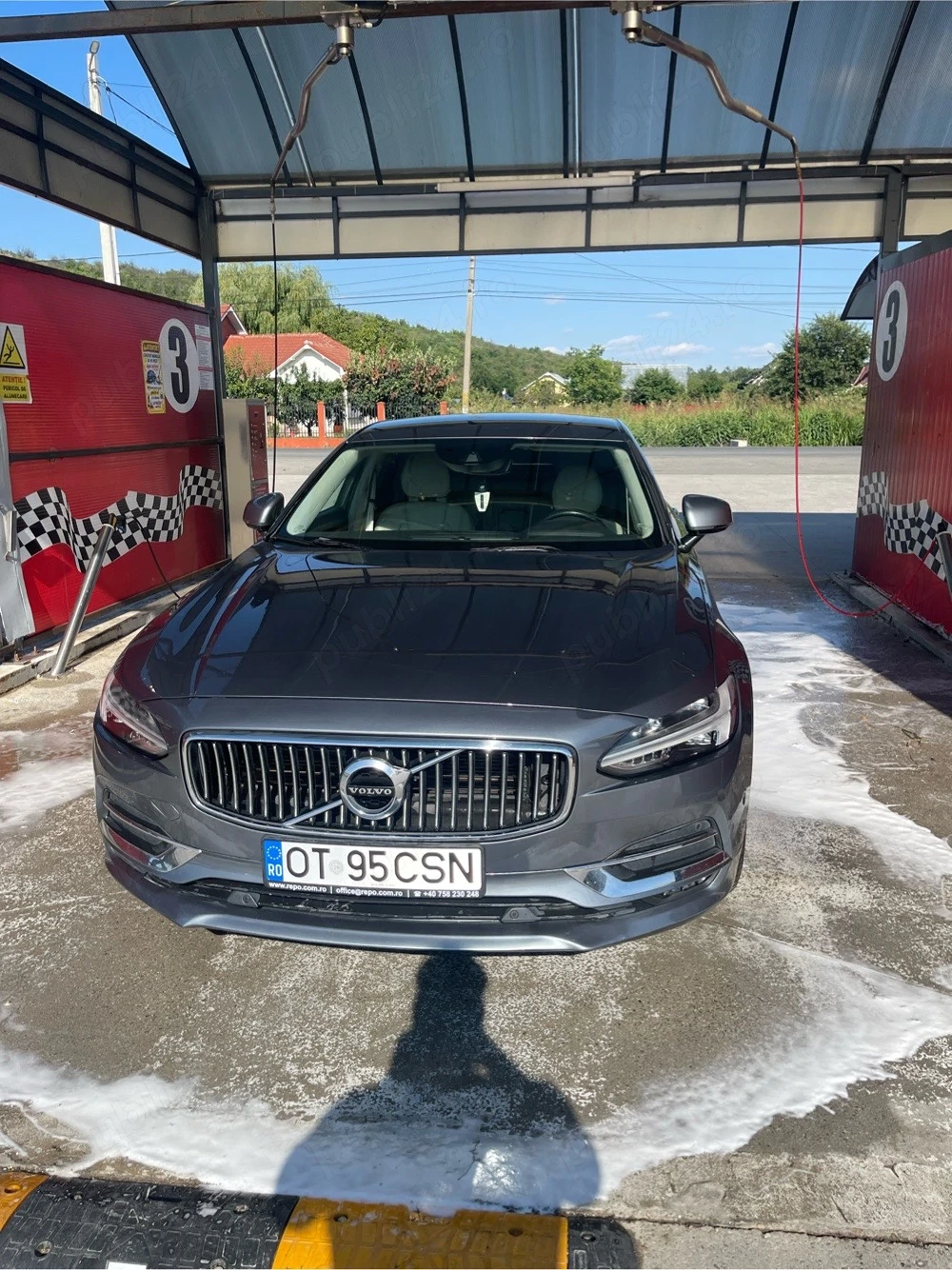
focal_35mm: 25
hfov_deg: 54.9
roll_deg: -0.6
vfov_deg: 69.4
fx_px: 917
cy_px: 635
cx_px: 476
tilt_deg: -13.3
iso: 32
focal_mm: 5.1
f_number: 1.6
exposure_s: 1/2857
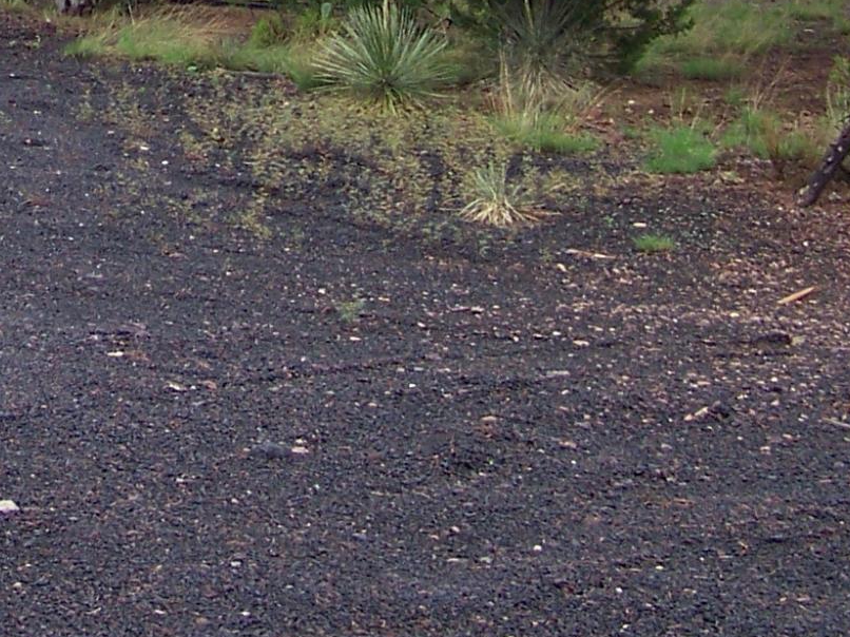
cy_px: -363
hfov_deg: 14.3
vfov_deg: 10.6
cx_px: -123
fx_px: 3289
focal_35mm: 134
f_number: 2.8
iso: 64
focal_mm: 5.85
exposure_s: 1/125
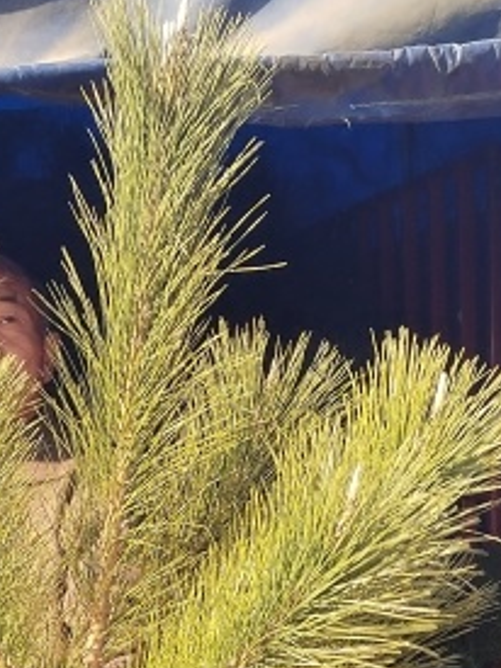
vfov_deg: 19.0
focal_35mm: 101
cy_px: 650
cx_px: 80
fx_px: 1951
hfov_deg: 14.5
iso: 100
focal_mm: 4.75
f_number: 1.8
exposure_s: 1/319
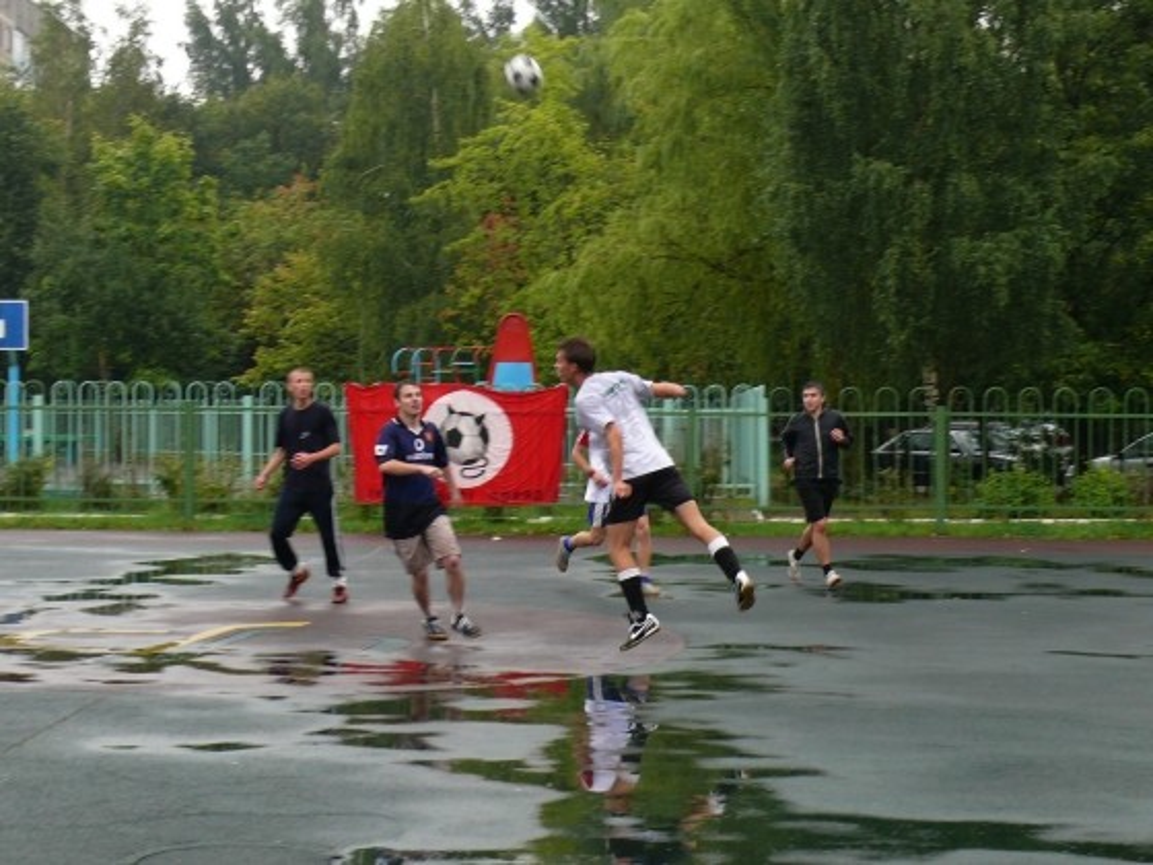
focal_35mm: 75
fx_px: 2498
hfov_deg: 26.0
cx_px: 576
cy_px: 432
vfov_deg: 19.6
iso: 100
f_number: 3.6
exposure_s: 1/100
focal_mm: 11.3
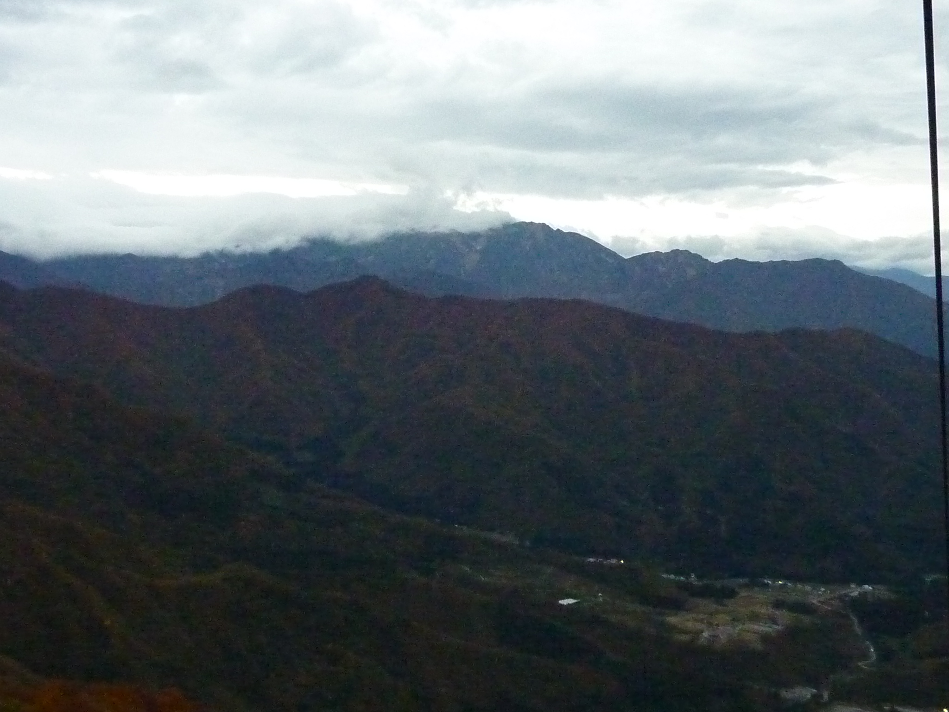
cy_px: 356
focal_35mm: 40
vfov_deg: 36.0
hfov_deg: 46.8
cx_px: 474
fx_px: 1097
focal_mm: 4.1
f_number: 3.3
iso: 800
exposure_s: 1/30
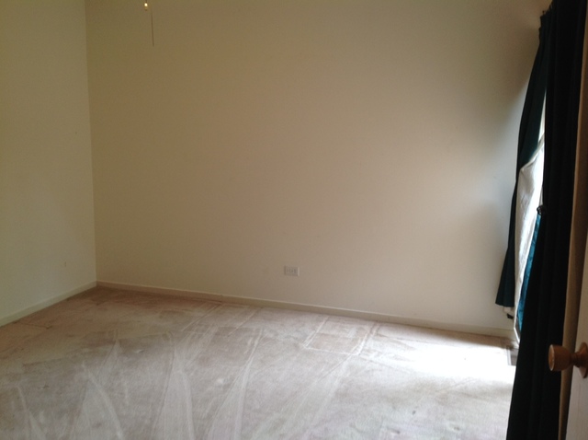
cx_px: 294
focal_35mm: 35
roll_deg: +0.0
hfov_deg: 52.7
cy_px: 220
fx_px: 594
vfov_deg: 40.6
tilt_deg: -10.7
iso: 50
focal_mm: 4.28
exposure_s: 1/20
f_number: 2.4
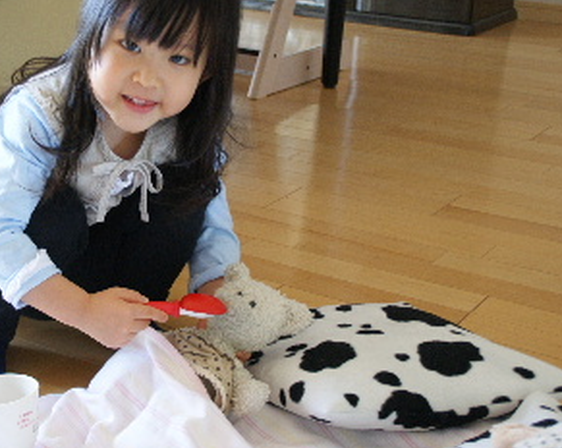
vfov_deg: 19.7
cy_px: 184
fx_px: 1291
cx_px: 152
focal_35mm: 78
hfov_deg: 24.3
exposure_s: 1/60
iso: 320
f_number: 4.5
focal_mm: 35
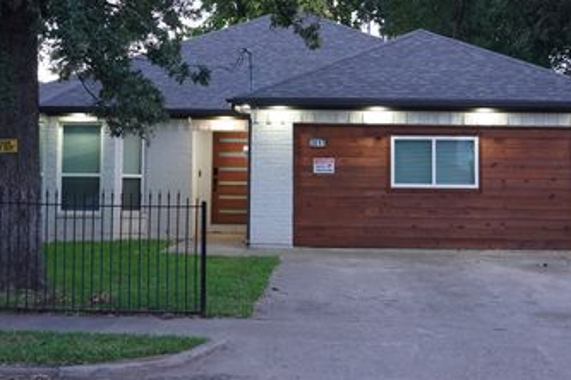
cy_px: 122
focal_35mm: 61
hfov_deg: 33.0
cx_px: 278
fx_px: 963
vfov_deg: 22.2
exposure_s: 1/50
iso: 1600
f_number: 4.5
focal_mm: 27
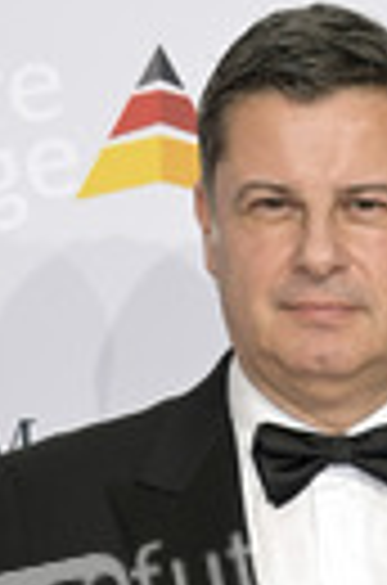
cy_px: 846
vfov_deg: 6.6
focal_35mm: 308
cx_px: 338
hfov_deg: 4.4
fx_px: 4993
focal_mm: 100
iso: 500
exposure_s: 1/250
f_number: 5.3
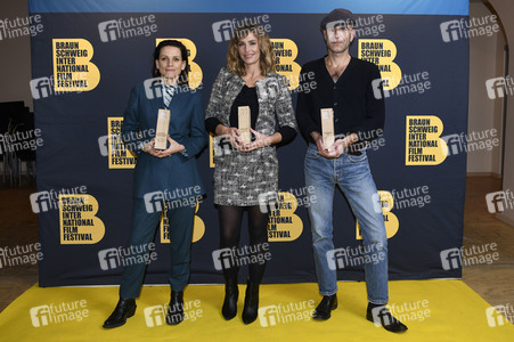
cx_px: 257
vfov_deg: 43.5
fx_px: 428
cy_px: 171
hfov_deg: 62.0
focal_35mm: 30
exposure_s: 1/320
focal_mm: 30
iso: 640
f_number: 3.5
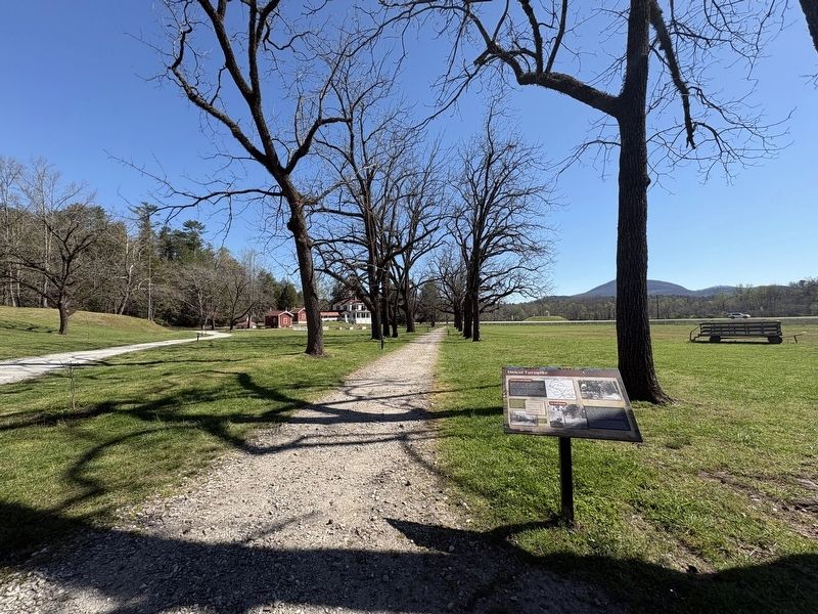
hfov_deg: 102.1
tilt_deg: +3.5
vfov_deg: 85.7
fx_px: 331
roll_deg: +1.8
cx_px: 409
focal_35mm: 14
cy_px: 307
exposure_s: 1/1346
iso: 50
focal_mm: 2.22
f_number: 2.2
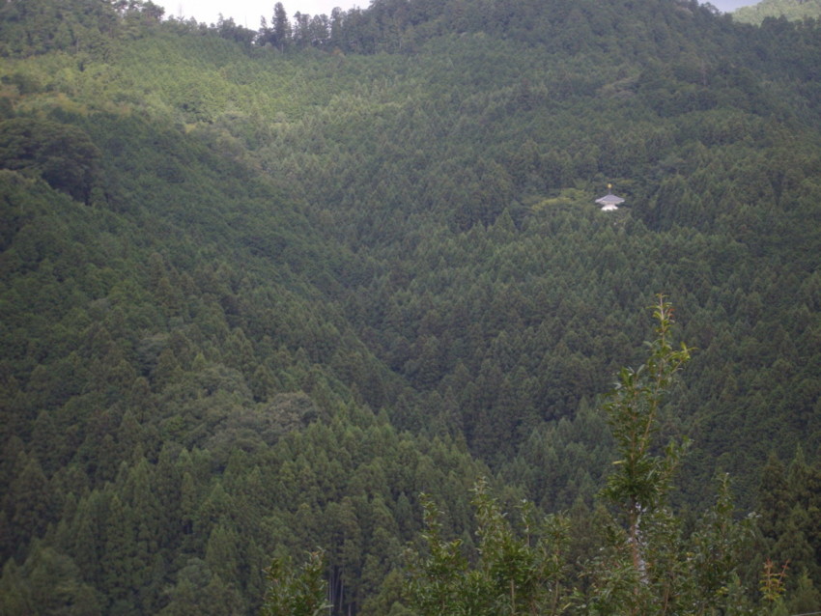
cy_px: 308
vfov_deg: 13.2
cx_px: 410
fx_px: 2657
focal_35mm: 112
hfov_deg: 17.6
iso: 112
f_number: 5.2
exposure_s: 1/200
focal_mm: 18.6
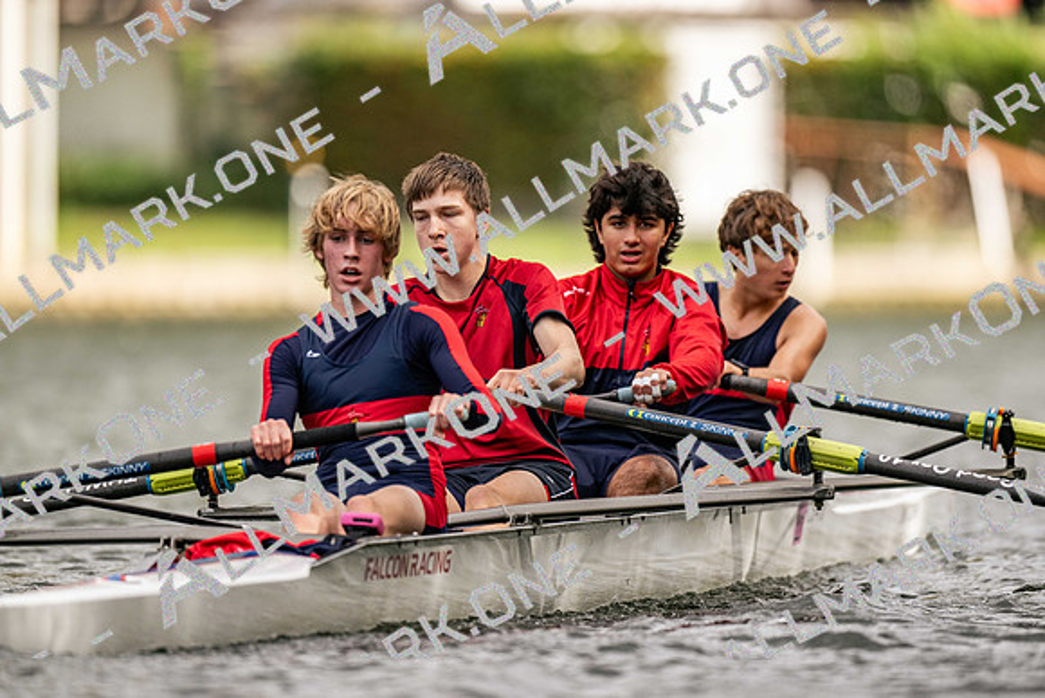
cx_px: 522
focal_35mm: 600
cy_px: 349
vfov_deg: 2.3
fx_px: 17420
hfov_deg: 3.4
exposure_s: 1/2500
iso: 360
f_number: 4
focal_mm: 600
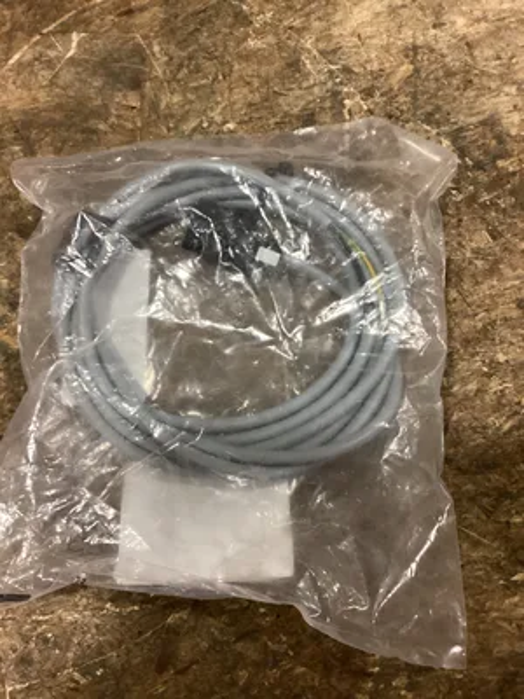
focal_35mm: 31
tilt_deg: -76.8
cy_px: 350
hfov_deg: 45.4
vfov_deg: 58.4
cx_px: 262
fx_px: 626
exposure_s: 1/40
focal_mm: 3.3
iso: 400
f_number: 2.4
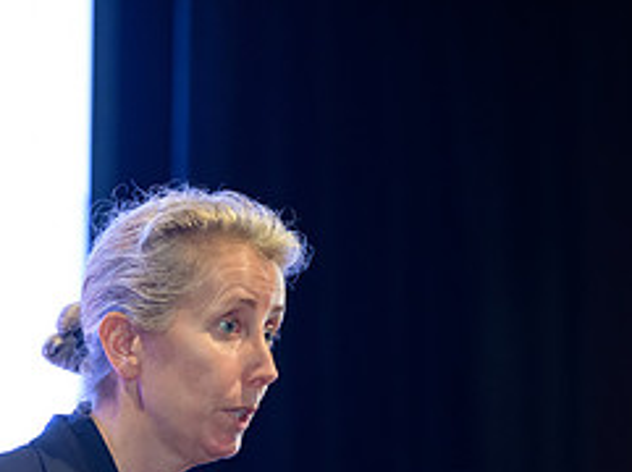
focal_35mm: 269
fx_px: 4904
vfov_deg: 5.5
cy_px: 505
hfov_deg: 7.4
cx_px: 456
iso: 1600
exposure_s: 1/160
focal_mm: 116
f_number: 3.2
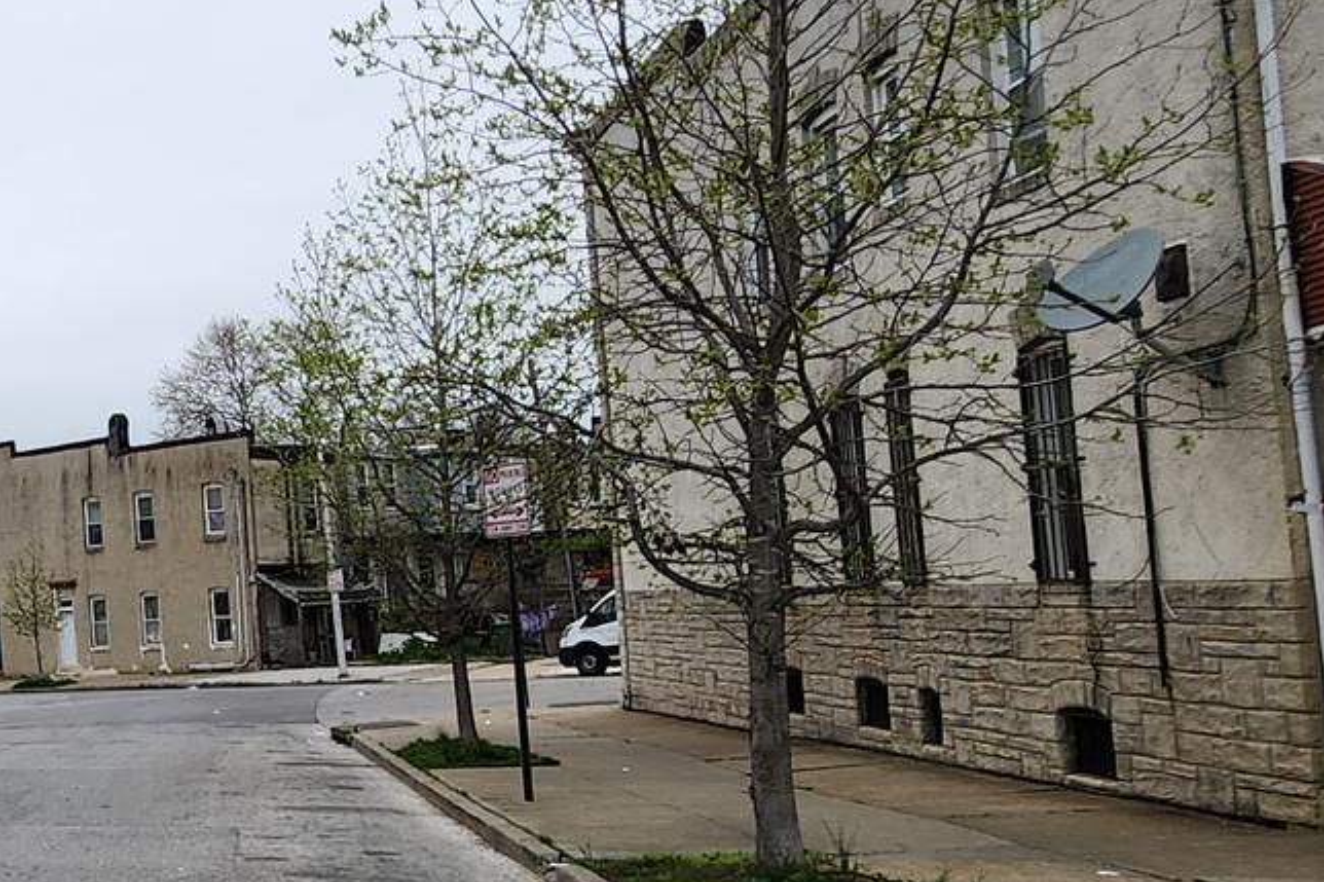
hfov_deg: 34.8
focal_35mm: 43
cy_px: 522
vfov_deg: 31.1
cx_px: -315
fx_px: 1581
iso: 64
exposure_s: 1/120
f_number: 2.2
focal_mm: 2.2
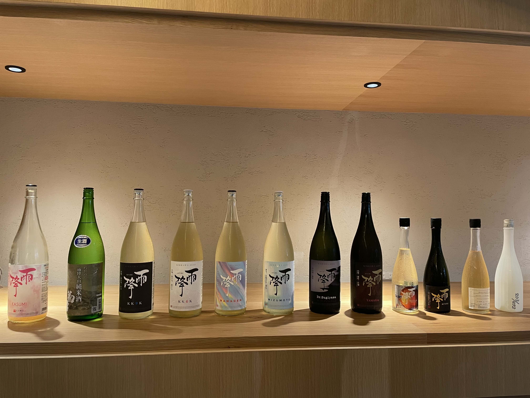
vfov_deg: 53.1
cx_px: 265
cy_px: 199
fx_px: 398
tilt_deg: +1.2
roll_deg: -0.8
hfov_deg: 67.3
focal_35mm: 26
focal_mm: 4.2
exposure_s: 1/50
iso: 250
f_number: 1.6
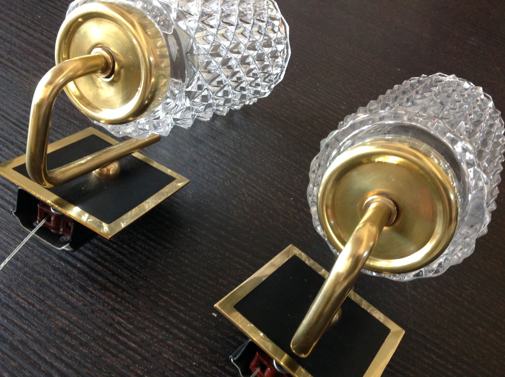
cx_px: 252
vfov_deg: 40.6
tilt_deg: -51.3
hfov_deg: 52.7
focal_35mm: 35
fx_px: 510
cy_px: 188
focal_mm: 4.28
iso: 200
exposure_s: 1/15
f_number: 2.4
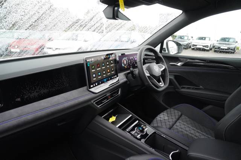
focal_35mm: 24
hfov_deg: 73.8
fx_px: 161
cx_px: 120
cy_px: 80
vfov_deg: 53.1
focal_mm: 16
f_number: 3.5
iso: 3200
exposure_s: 1/160
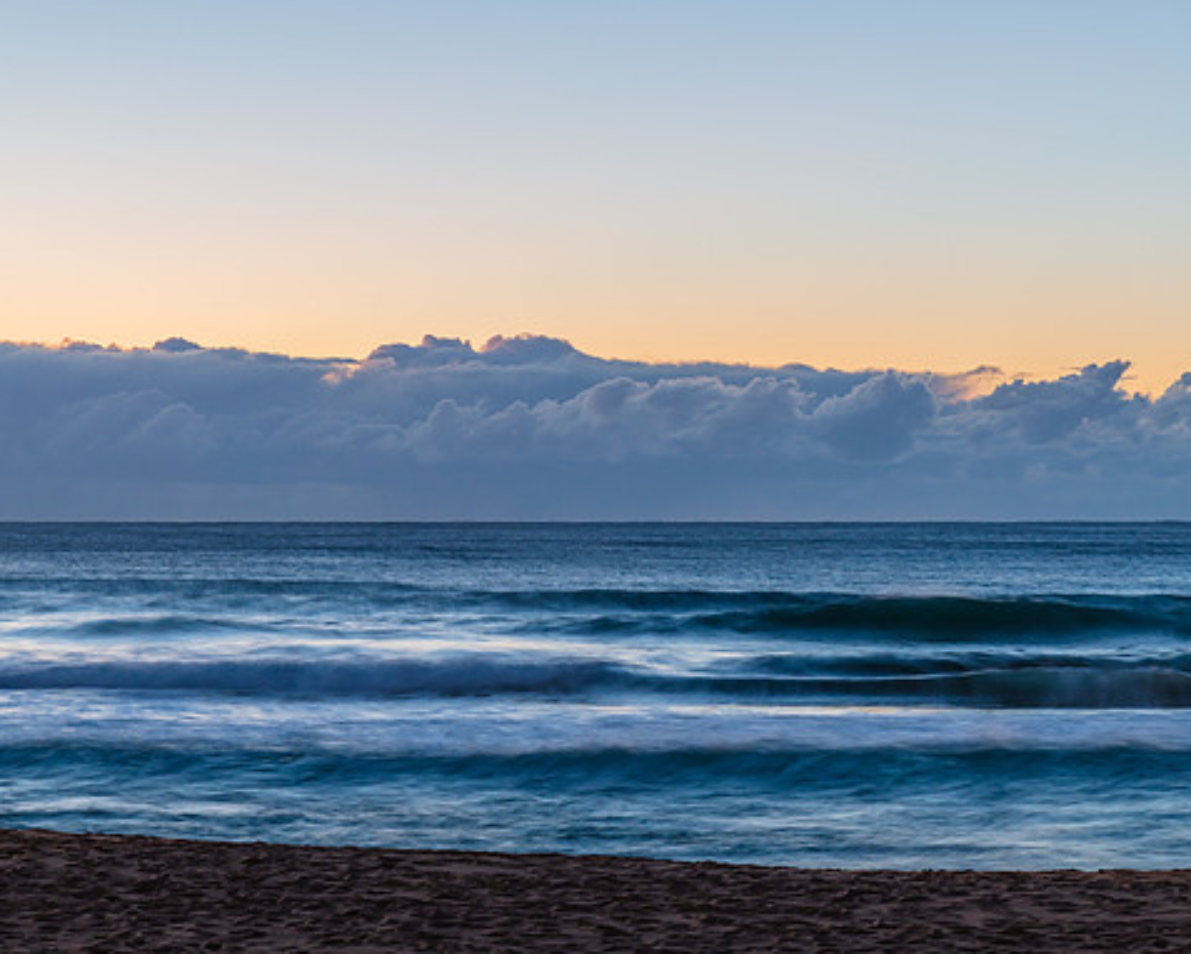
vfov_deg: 15.7
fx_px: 3456
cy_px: 478
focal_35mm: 98
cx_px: 582
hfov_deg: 19.6
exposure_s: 1.3
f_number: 8
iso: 400
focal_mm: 85
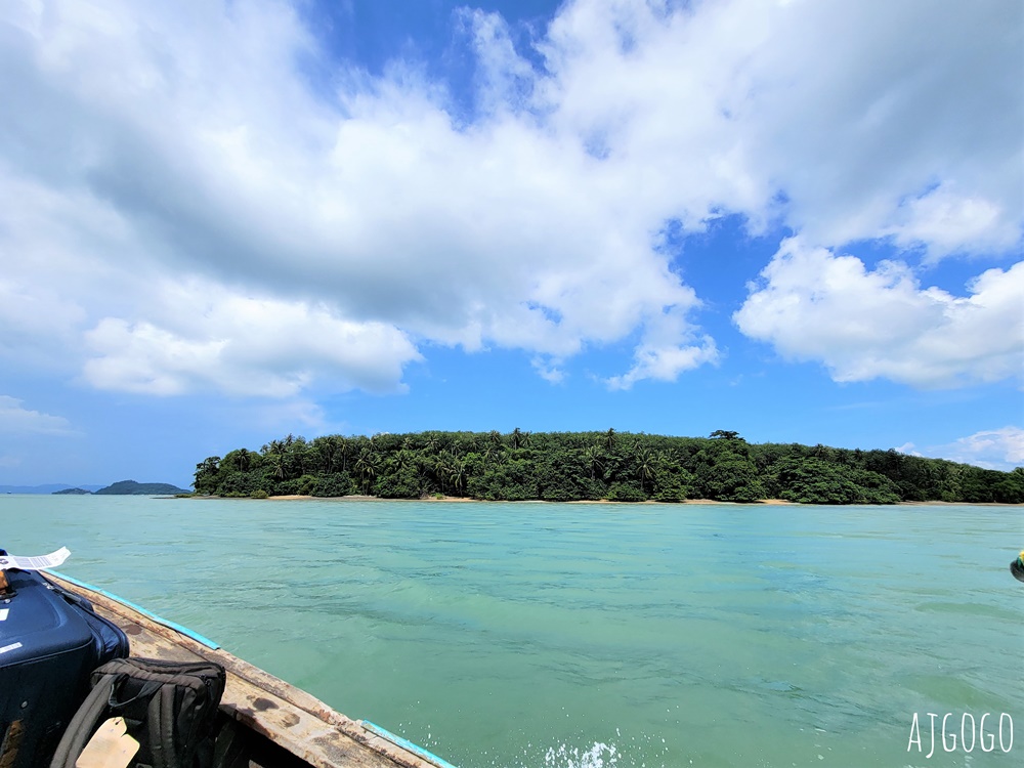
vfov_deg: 89.9
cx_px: 512
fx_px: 385
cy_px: 384
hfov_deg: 106.2
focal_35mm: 13
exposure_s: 1/2828
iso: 50
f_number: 2.2
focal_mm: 2.2
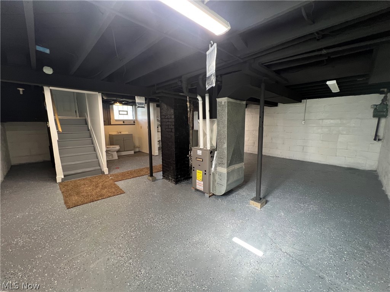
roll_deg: +0.8
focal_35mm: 13
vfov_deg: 89.9
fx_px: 146
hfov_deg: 106.2
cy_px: 146
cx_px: 195
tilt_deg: -9.8
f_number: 1.8
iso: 200
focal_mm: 1.57
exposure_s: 1/60
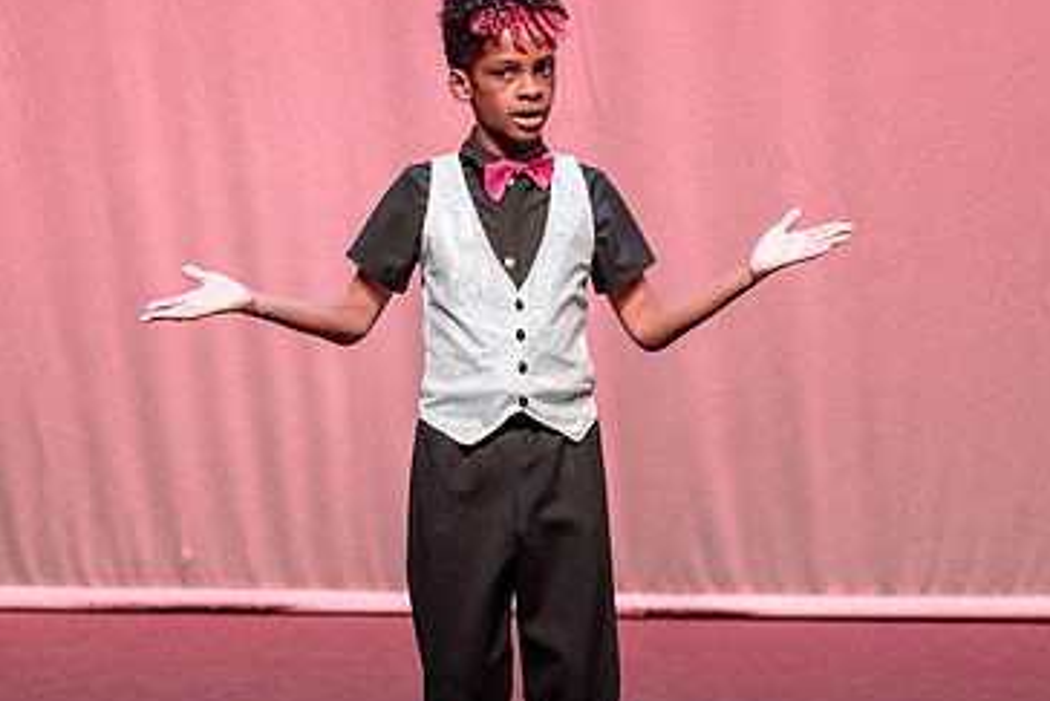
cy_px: 294
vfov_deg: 3.4
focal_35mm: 399
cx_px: 511
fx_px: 11642
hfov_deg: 5.2
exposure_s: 1/400
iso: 1250
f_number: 2.8
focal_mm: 135
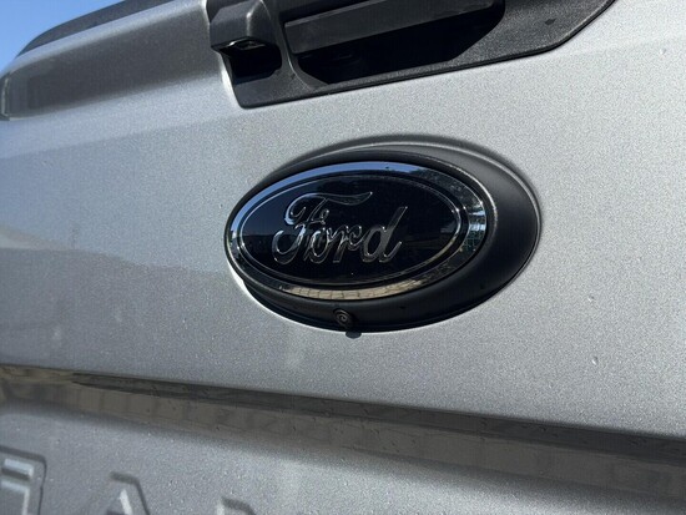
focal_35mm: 48
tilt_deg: +2.0
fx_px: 952
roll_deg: -1.2
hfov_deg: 39.6
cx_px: 343
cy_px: 258
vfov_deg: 30.3
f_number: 1.78
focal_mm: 6.76
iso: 64
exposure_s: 1/5208
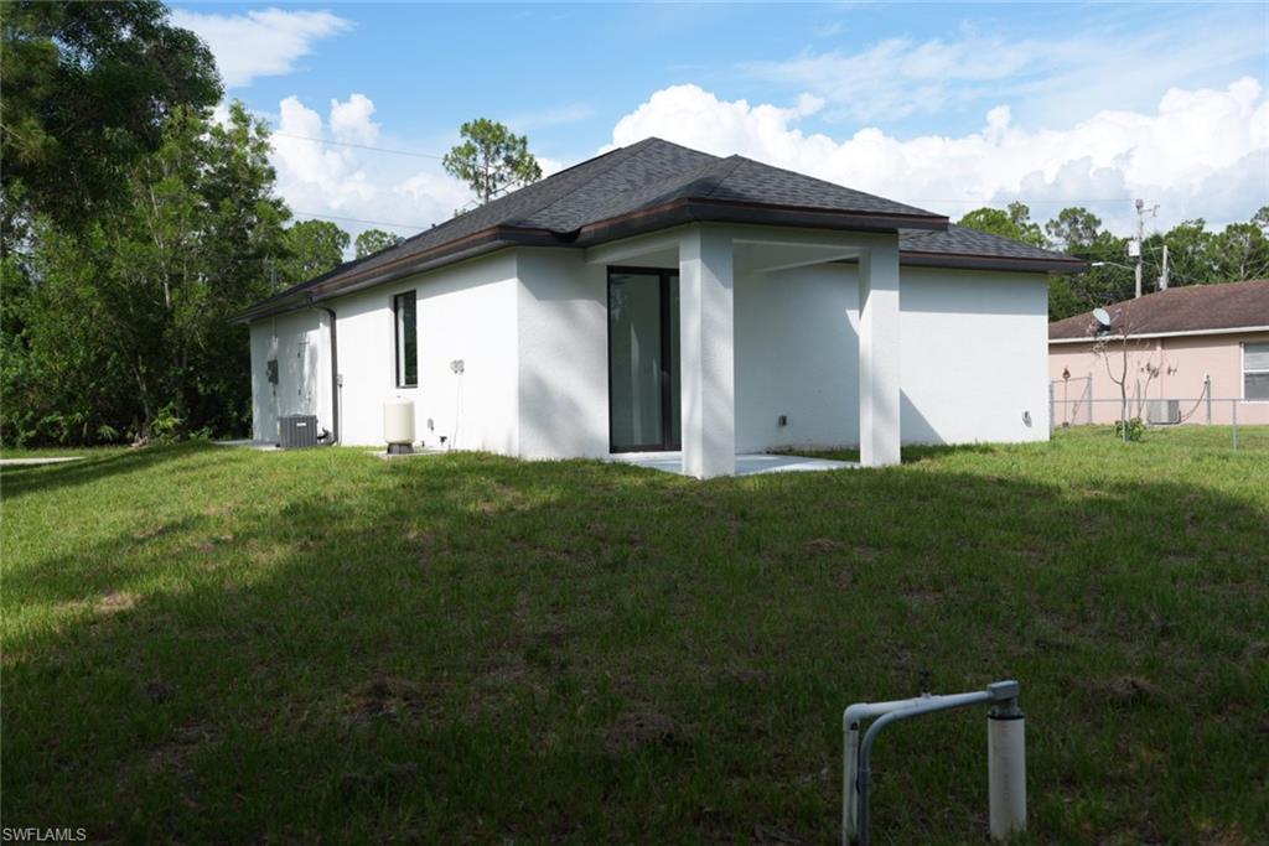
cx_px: 634
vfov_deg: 37.9
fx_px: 1234
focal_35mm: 35
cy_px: 423
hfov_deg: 54.4
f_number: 4
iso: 100
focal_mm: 35
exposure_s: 1/800
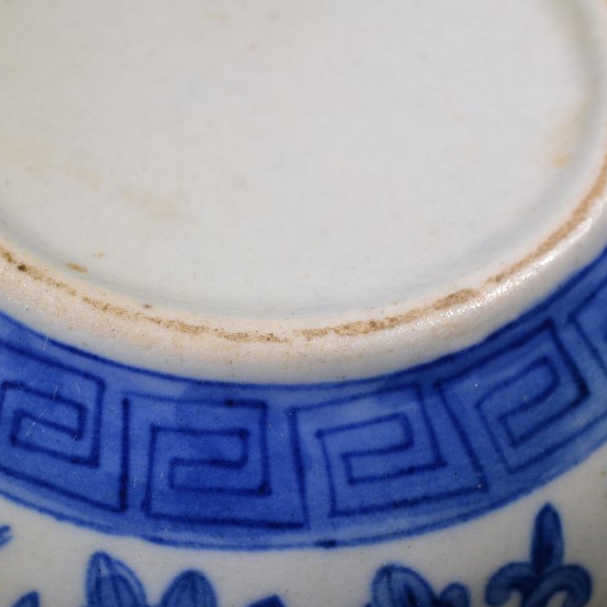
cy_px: 350
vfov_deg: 15.1
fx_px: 2281
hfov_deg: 15.2
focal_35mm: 115
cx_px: 274
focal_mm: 48
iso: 100
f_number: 8
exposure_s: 1/400
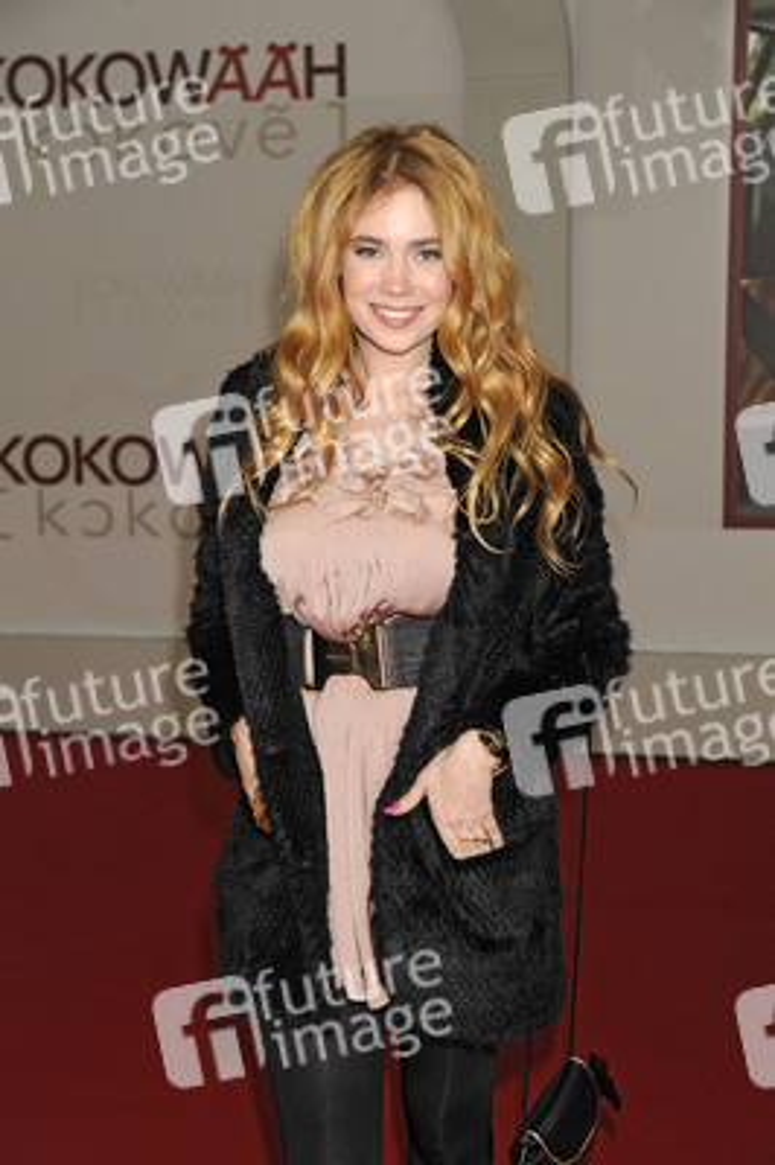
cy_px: 582
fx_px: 1779
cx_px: 388
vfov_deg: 36.3
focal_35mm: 55
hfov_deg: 24.6
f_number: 5.6
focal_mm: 55
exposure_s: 1/160
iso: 1000
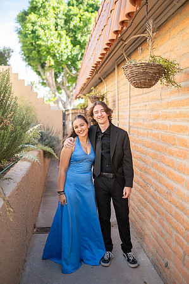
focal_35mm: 35
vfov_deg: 54.5
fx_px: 276
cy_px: 142
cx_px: 94
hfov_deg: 37.8
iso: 400
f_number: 1.4
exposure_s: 1/3200
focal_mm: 35
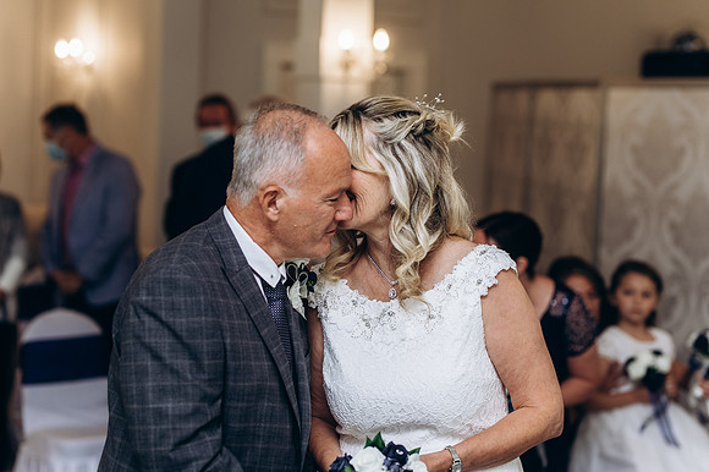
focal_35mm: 85
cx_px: 354
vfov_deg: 16.1
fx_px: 1673
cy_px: 236
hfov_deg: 23.9
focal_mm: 85
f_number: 2.5
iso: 320
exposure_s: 1/160
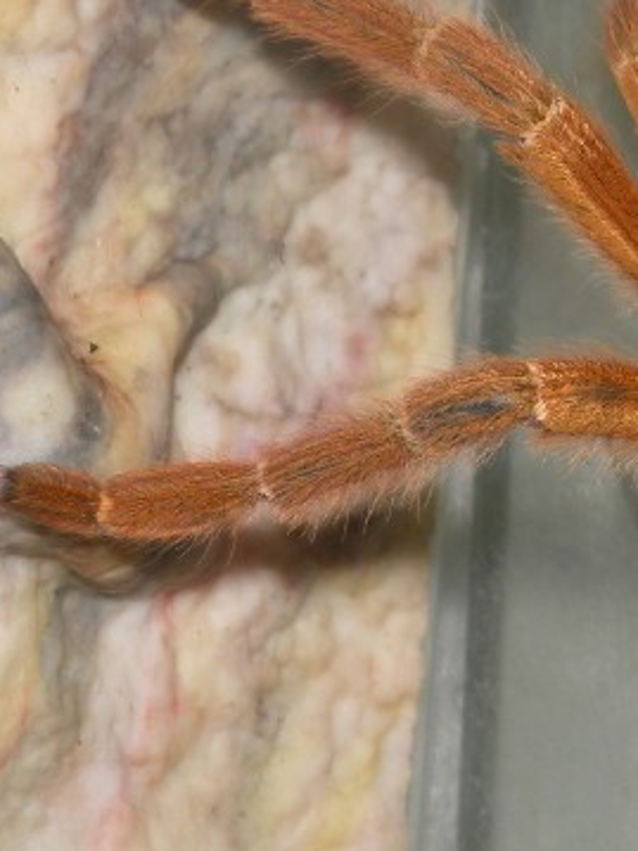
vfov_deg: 10.3
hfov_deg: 7.7
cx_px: 894
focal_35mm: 191
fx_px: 4696
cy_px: 242
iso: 64
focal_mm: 11.9
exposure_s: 1/60
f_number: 3.5
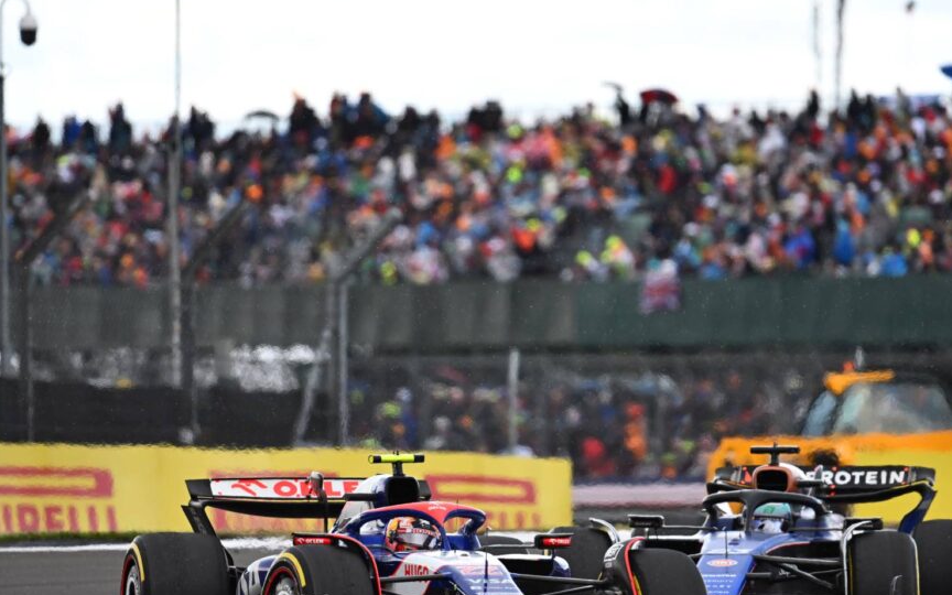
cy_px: 315
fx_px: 14322
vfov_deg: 2.4
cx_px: 466
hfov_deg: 3.8
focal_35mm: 552
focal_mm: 400
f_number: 4.5
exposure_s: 1/2000
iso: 800
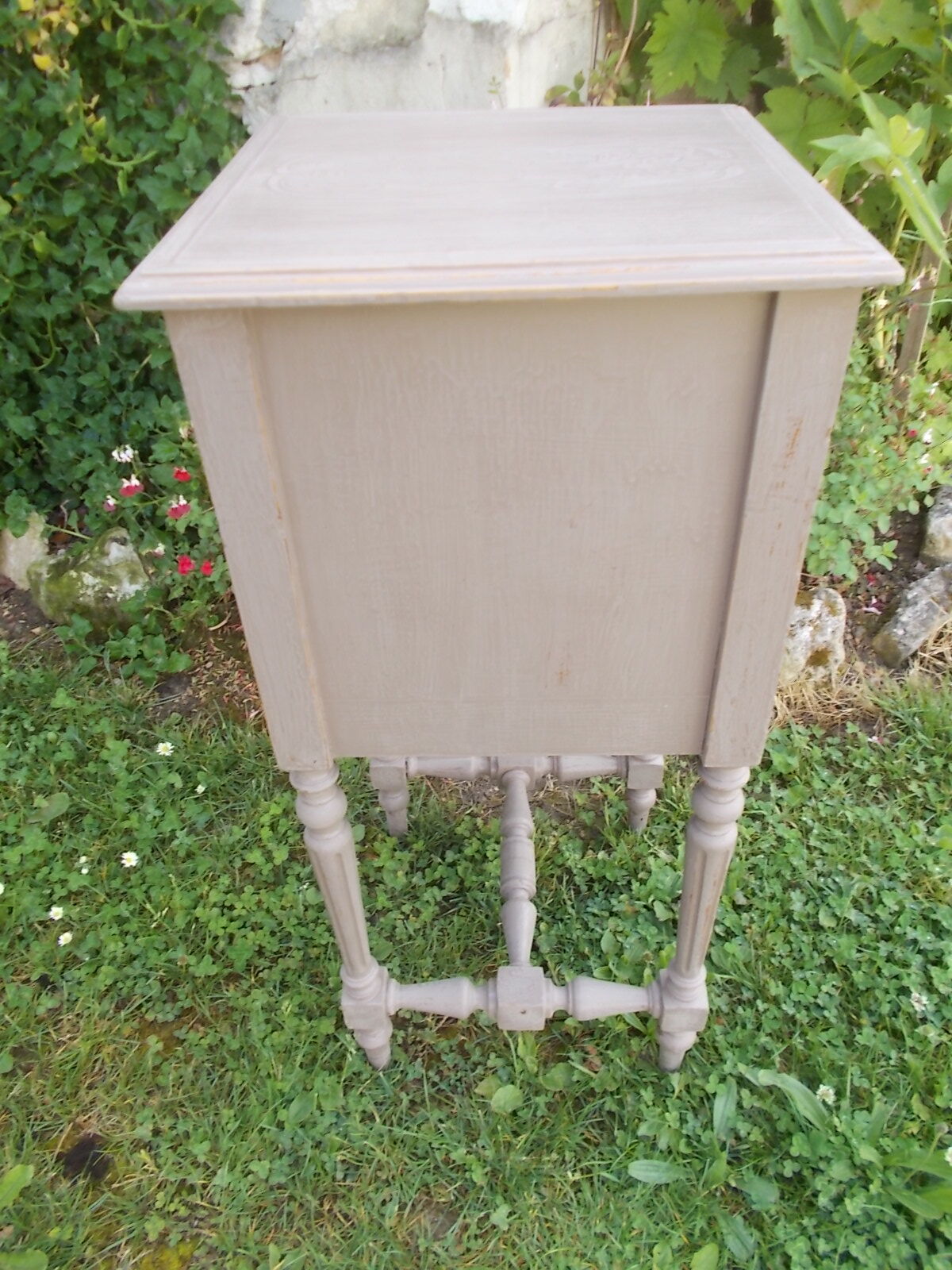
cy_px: 635
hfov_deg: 53.1
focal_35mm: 26
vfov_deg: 67.3
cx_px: 476
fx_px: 953
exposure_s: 1/80
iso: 80
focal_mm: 4.6
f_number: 3.2
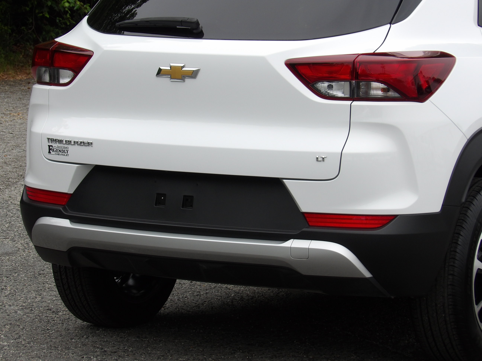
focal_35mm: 143
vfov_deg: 10.4
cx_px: 241
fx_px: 1991
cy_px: 180
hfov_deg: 13.8
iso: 100
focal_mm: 25.6
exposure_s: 1/175
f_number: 4.3
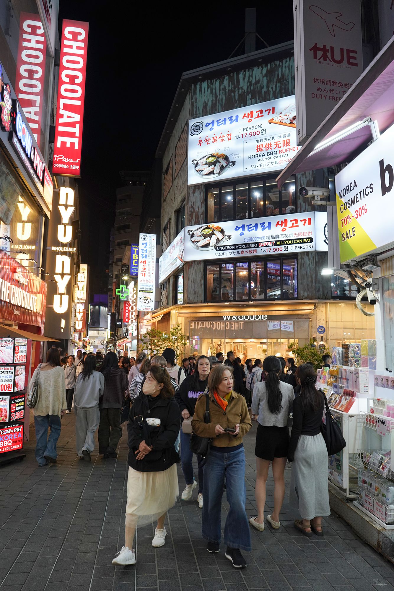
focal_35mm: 24
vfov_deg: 73.7
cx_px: 197
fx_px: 394
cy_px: 296
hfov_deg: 53.1
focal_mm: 24
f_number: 6.3
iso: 800
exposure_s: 1/100
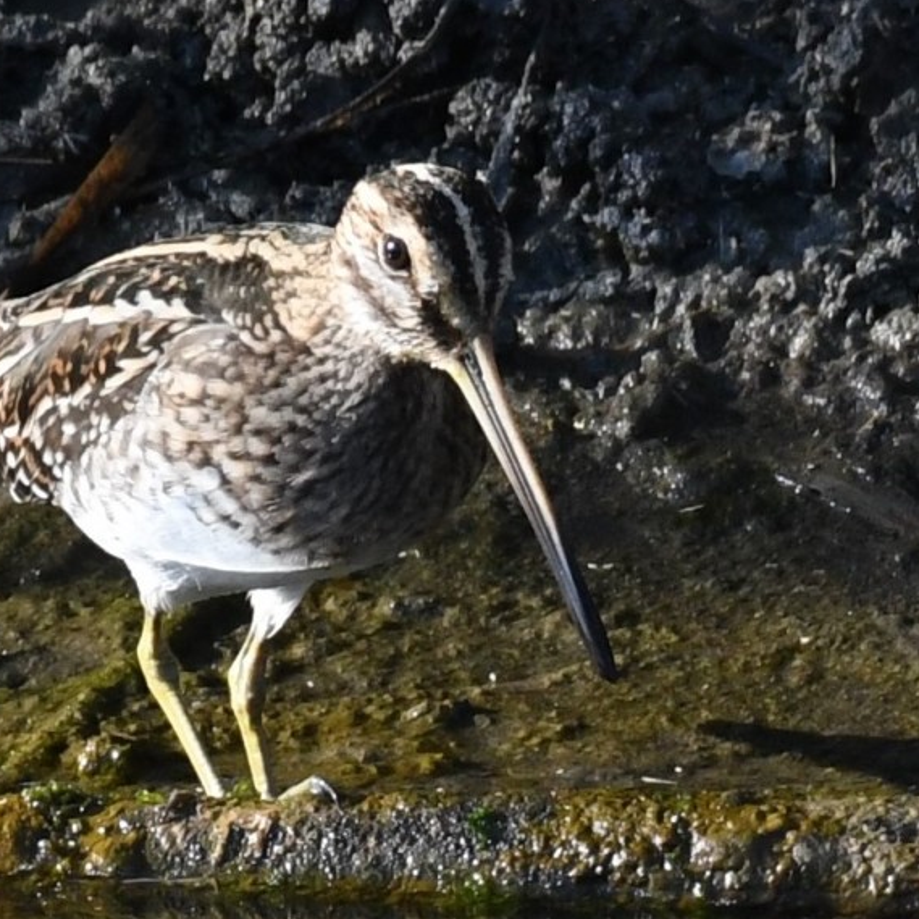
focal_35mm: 1176
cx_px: 438
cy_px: 503
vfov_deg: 1.5
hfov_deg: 1.5
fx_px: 35322
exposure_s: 1/800
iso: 900
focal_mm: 500
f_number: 7.1
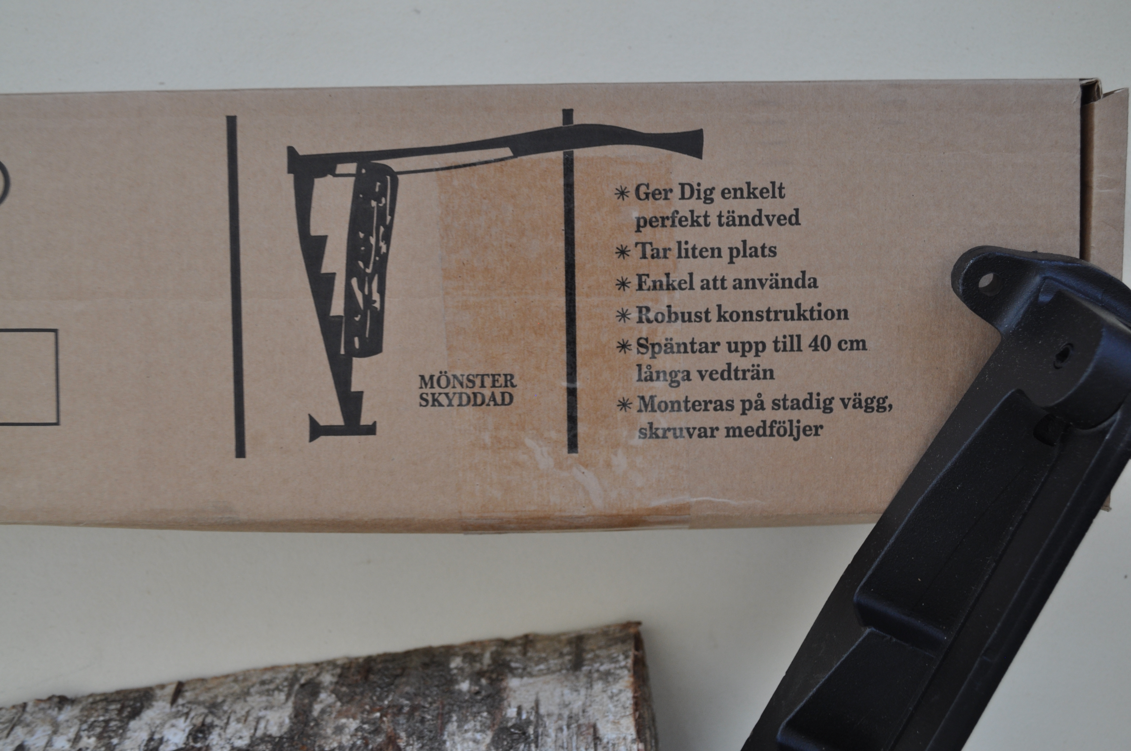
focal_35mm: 39
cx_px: 566
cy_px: 376
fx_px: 1224
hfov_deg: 49.6
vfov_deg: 34.1
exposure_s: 1/125
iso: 400
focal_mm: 26
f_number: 5.6
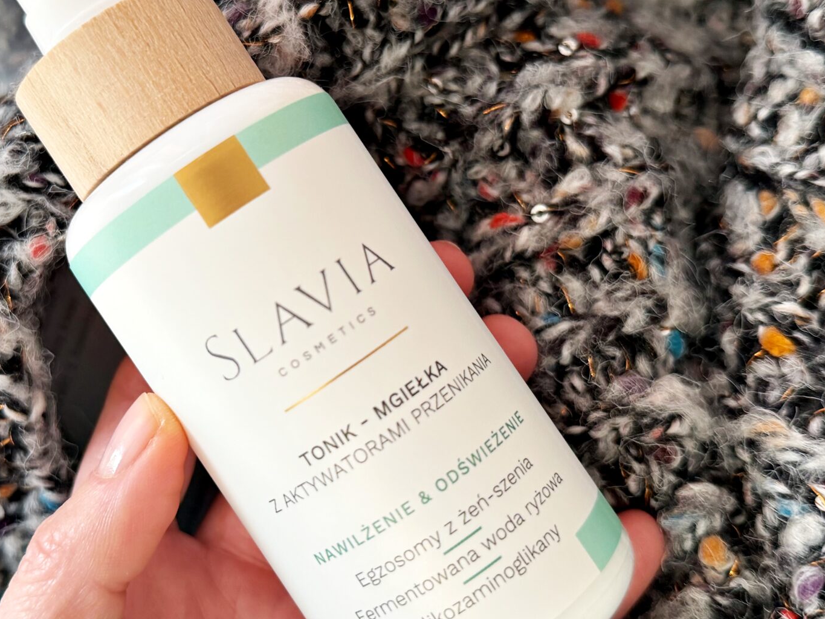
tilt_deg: -82.4
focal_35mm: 45
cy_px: 290
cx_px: 297
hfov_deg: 41.7
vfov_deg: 32.2
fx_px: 1073
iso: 200
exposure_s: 1/114
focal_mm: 6.76
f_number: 1.78
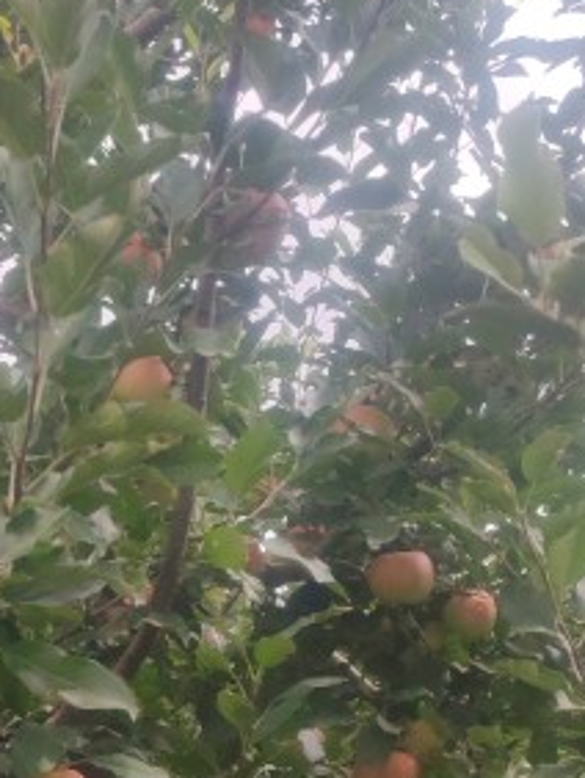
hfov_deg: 13.7
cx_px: -281
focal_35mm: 102
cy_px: 901
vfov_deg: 18.4
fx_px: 2295
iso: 50
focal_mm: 5.52
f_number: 1.95
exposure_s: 1/1000
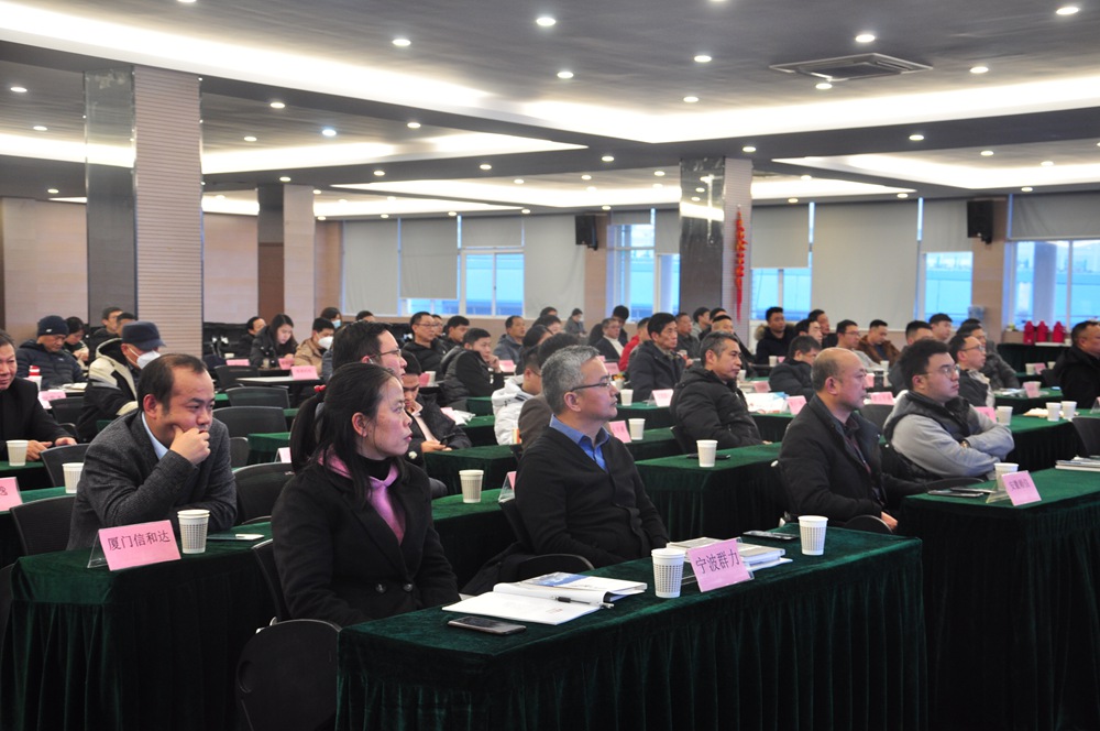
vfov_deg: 28.0
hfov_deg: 41.2
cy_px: 366
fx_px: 1465
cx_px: 550
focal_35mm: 48
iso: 400
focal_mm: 32
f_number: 5.6
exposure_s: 1/13
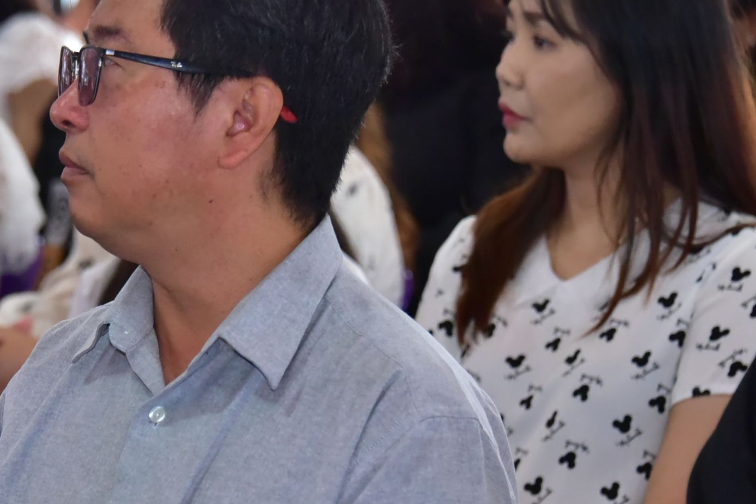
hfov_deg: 8.5
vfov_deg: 5.7
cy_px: 241
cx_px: 171
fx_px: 5103
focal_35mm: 243
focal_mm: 135
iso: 5000
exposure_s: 1/160
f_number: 6.3
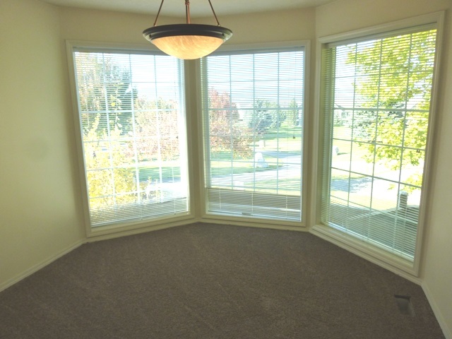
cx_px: 226
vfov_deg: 54.9
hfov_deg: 69.4
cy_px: 170
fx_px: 326
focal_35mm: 25
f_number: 3.3
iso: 125
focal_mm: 4.5
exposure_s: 1/100
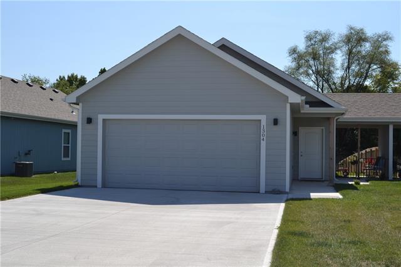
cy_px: 134
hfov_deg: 43.6
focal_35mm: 45
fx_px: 501
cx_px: 200
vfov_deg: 29.8
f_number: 8
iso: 100
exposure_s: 1/250
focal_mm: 30
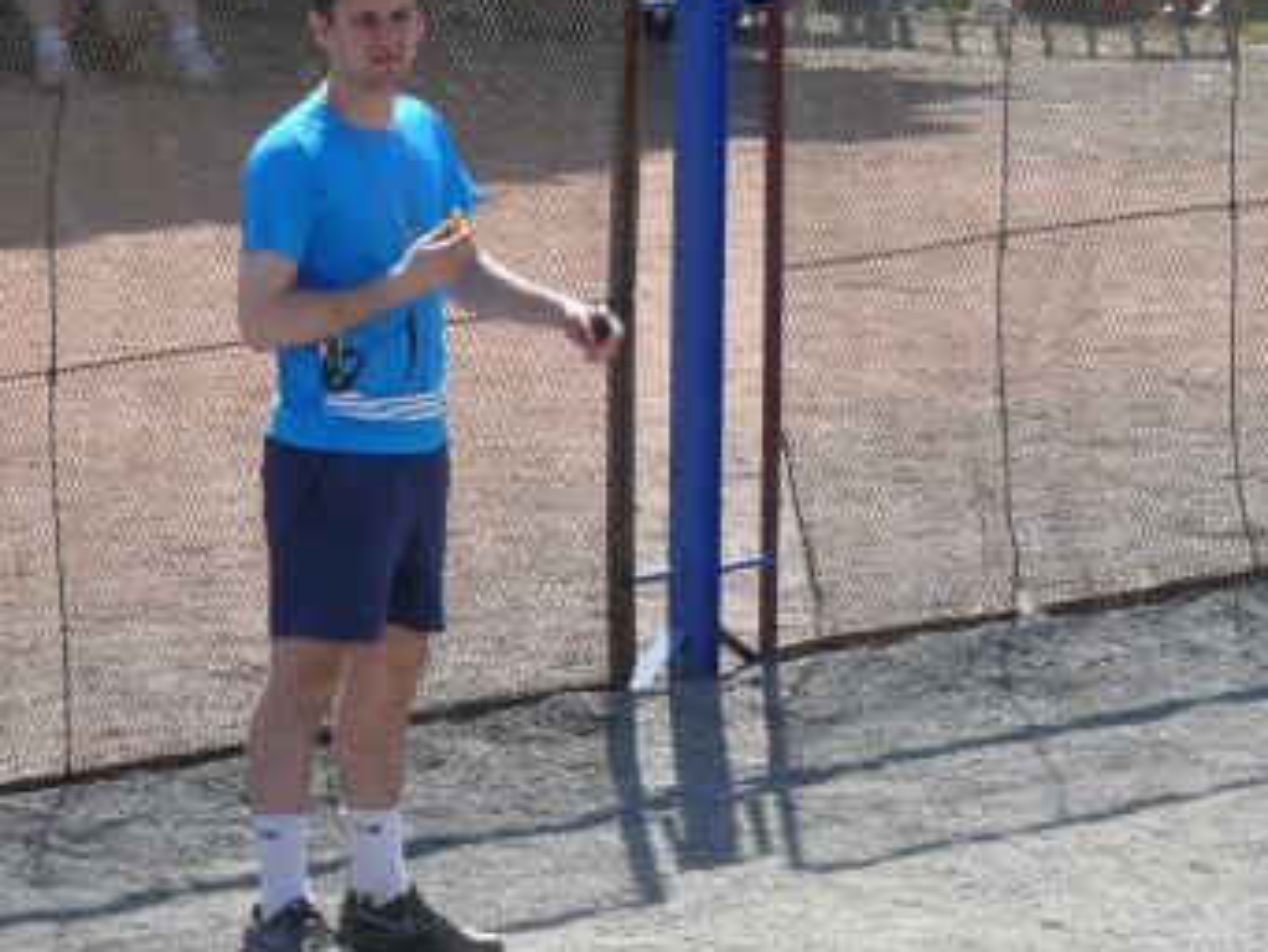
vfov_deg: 3.1
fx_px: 17369
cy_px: 435
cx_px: 982
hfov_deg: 4.2
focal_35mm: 474
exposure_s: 1/320
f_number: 5.6
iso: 100
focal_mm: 43
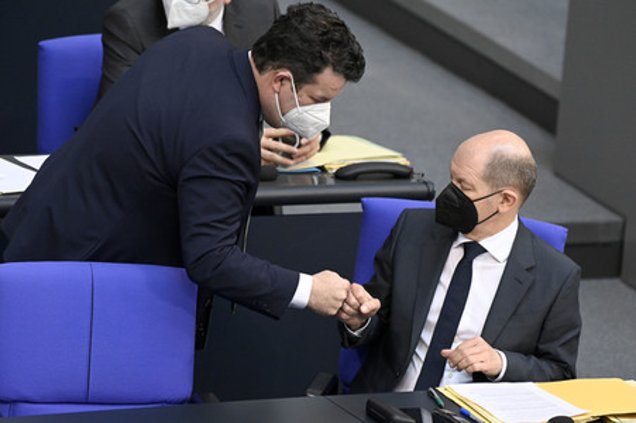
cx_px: 318
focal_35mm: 380
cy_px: 212
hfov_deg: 5.4
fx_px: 6708
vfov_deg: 3.6
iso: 8000
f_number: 5.6
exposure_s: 1/320
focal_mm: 380
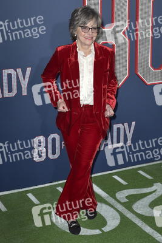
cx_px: 81
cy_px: 122
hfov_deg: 24.6
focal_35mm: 55
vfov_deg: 36.2
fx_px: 371
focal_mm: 55
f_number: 6.3
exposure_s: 1/250
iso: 400
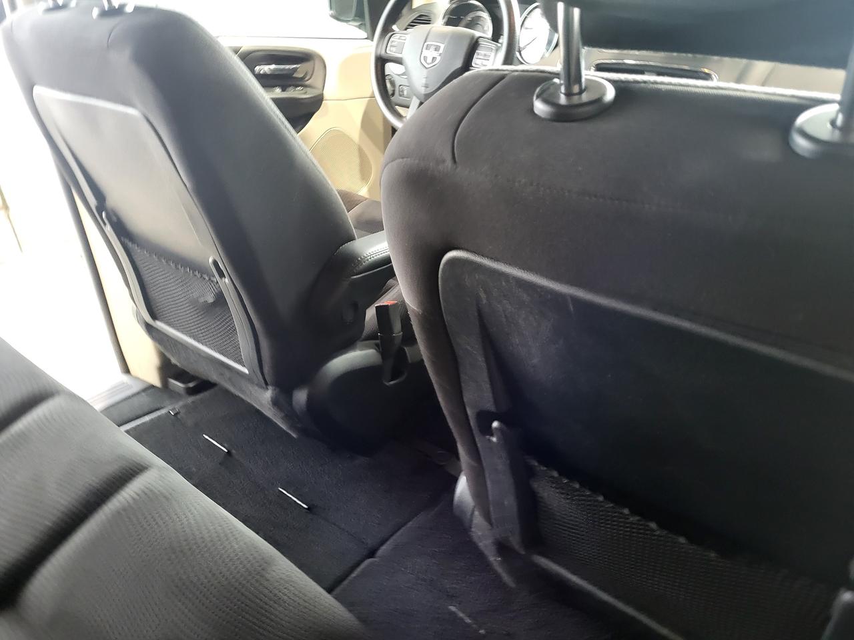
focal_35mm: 26
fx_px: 641
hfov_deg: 67.3
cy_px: 320
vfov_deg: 53.1
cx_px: 427
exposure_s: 1/40
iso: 500
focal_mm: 5.4
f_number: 1.8
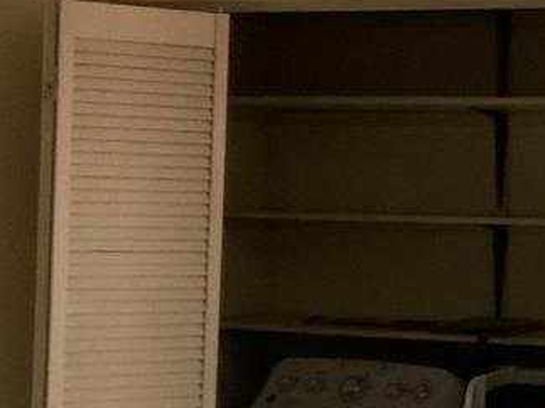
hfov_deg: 20.1
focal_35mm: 92
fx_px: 1448
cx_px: 646
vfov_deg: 16.0
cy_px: 165
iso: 500
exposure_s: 1/30
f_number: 1.8
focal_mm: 3
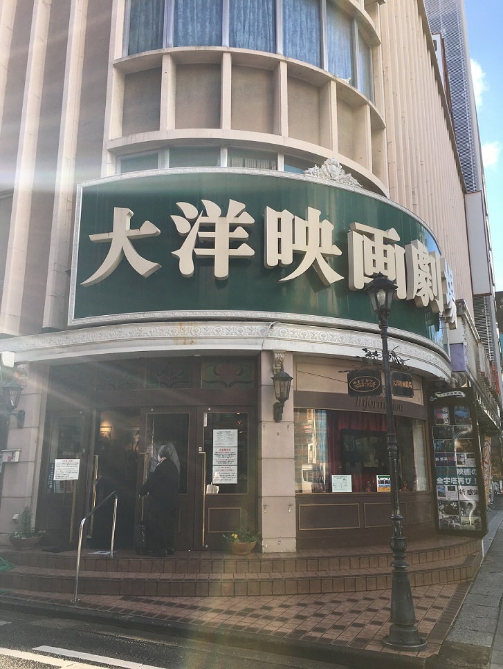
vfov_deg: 61.6
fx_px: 561
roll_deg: -0.2
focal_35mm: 29
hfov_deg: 48.3
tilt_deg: +11.6
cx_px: 252
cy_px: 334
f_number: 2.2
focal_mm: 4.15
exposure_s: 1/285
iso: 25
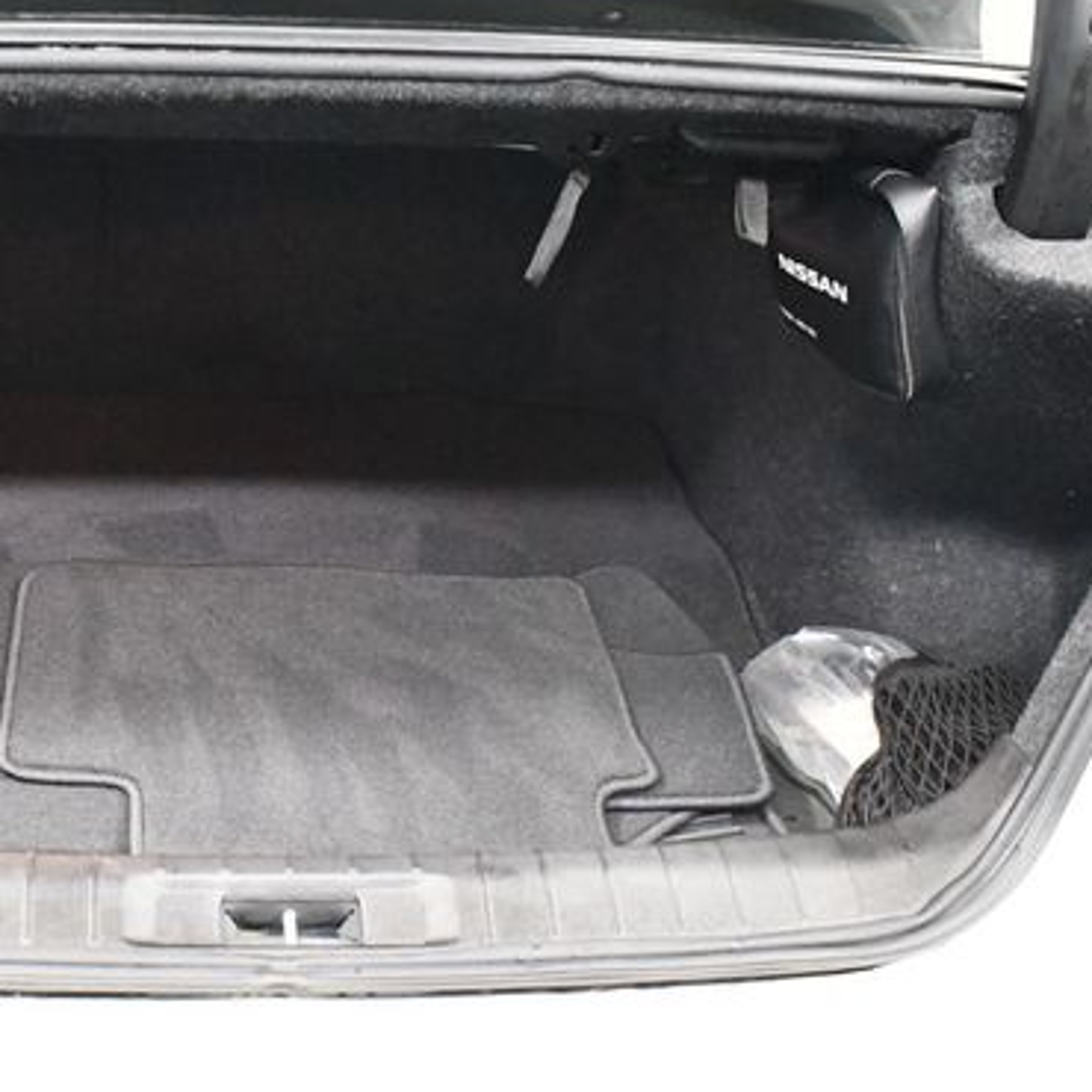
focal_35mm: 53
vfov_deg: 32.2
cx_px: 212
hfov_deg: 31.3
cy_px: 552
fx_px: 1892
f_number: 3.5
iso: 9000
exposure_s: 1/60
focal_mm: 18
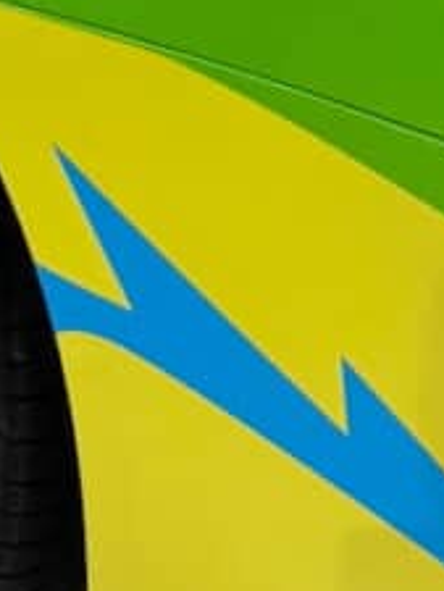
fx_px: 1931
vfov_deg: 17.0
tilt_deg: -20.9
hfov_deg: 12.6
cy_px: 1
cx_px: -155
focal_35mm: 113
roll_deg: -1.1
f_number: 1.78
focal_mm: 6.76
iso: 160
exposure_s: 1/100
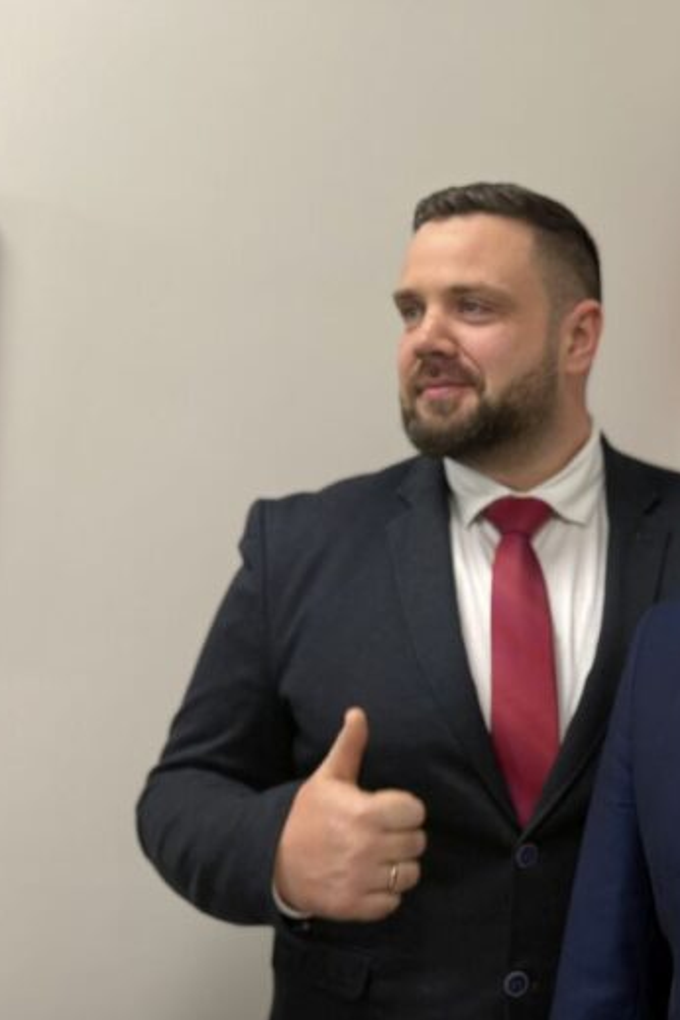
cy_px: 511
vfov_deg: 30.1
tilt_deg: +1.3
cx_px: 660
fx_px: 1898
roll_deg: -1.5
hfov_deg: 19.8
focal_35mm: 67
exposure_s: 1/50
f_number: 1.78
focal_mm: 6.76
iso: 100
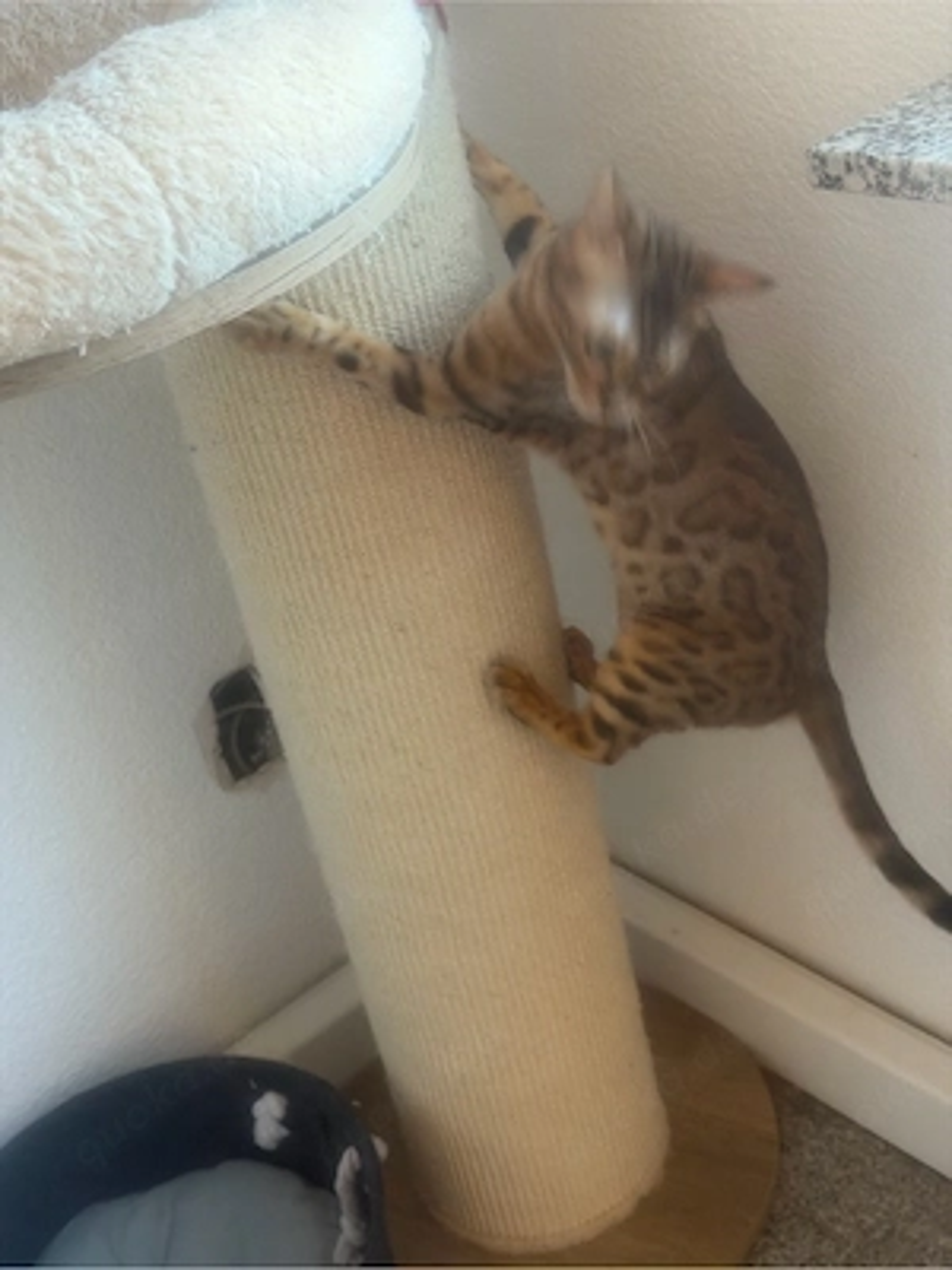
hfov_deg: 30.3
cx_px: 476
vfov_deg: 39.7
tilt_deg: -30.1
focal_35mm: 48
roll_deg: +13.2
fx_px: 1760
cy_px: 635
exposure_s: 1/60
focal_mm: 6.76
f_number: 1.78
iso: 200
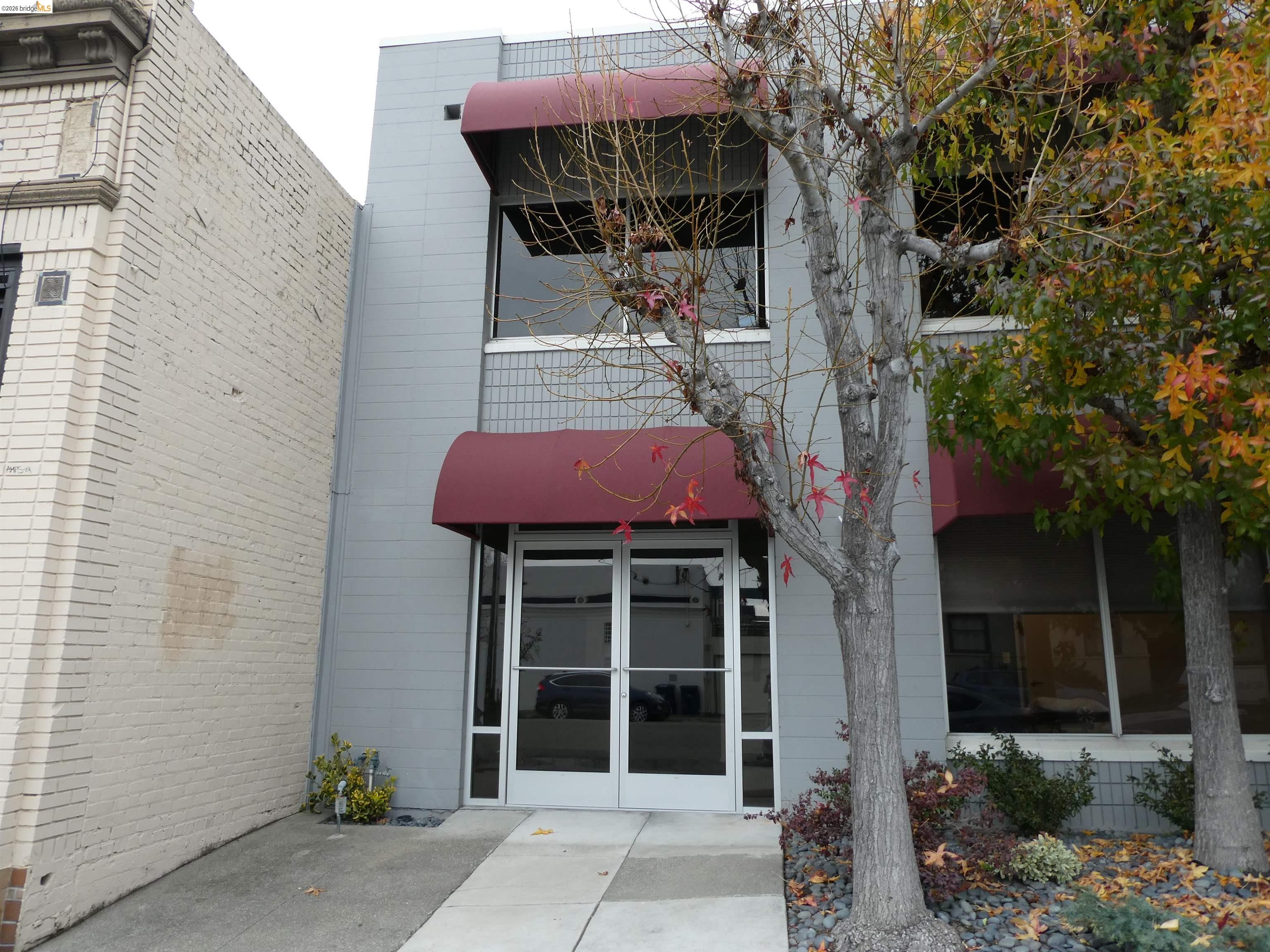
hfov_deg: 71.6
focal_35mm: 24
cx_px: 635
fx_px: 881
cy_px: 476
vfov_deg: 56.8
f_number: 3.3
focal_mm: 4.3
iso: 80
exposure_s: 1/125
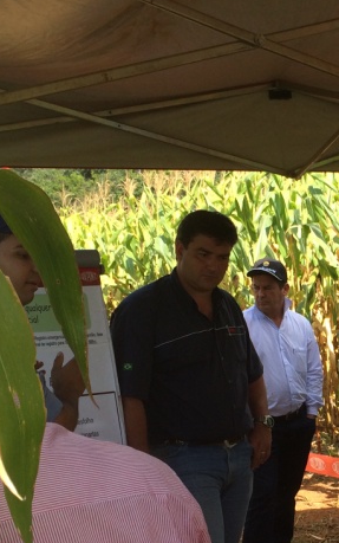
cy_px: 389
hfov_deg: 17.4
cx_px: 415
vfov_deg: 28.7
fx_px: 1049
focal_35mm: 71
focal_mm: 4.12
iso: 32
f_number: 2.2
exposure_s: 1/604
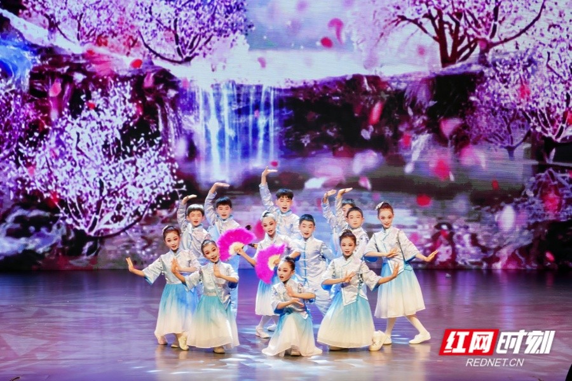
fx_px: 1303
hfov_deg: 24.8
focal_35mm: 82
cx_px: 286
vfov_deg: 16.7
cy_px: 190
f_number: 4
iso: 125
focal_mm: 55
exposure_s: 1/50
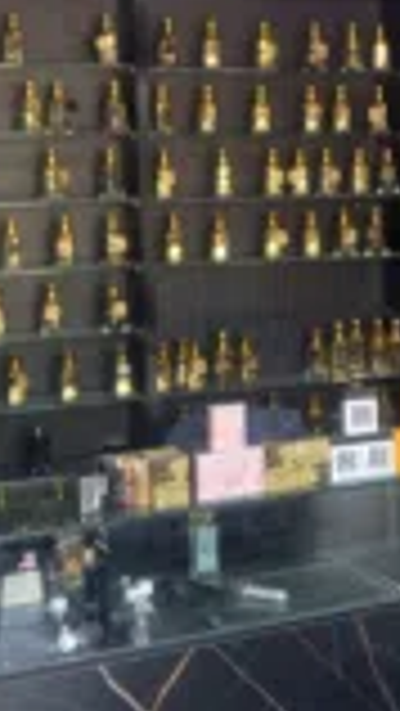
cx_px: 333
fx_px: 1300
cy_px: 238
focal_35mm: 69
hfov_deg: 17.3
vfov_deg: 30.3
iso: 64
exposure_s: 1/50
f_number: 2
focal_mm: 4.6
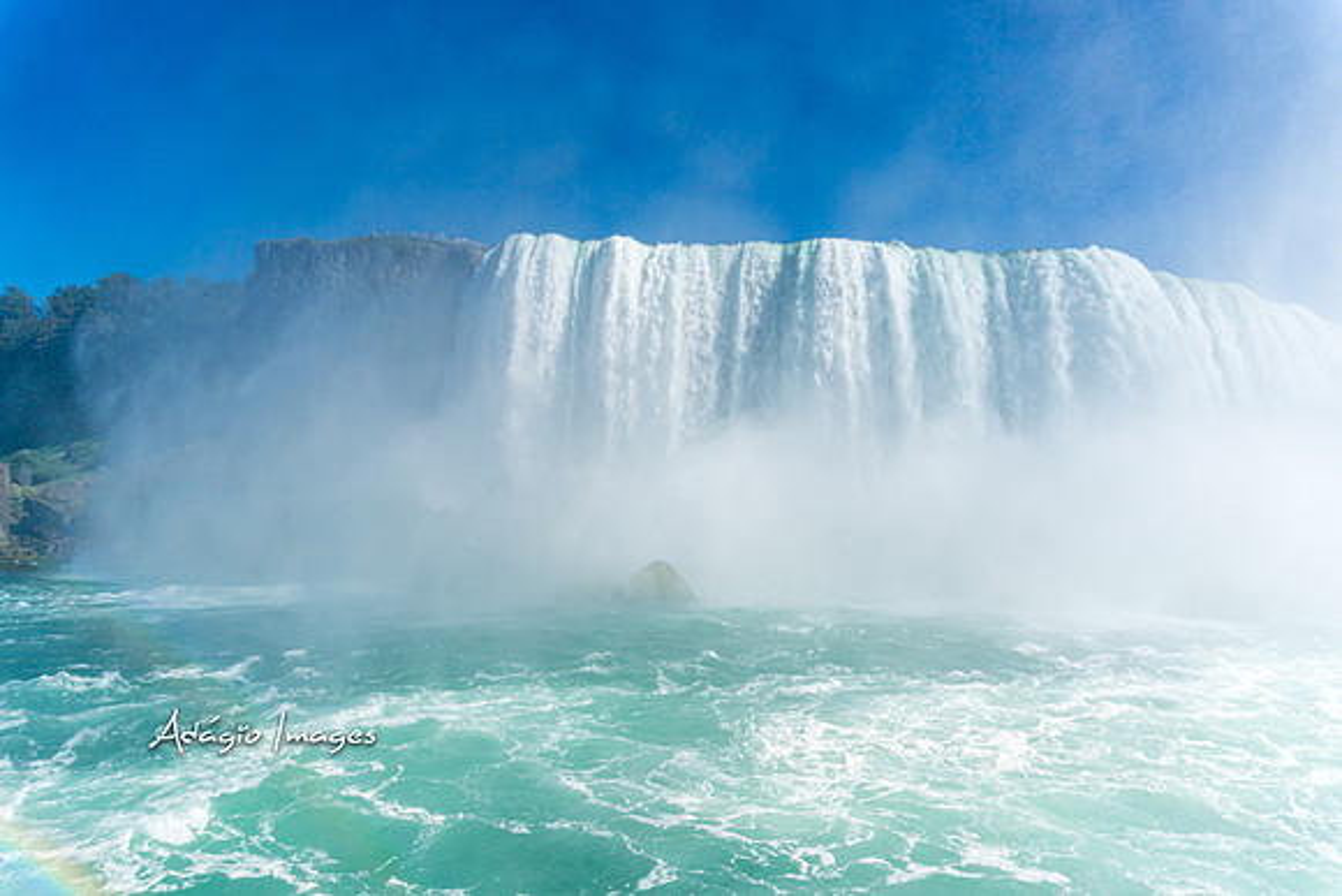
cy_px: 448
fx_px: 895
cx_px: 671
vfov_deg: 53.2
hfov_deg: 73.7
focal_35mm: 24
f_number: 5.6
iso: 100
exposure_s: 1/2000
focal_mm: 16
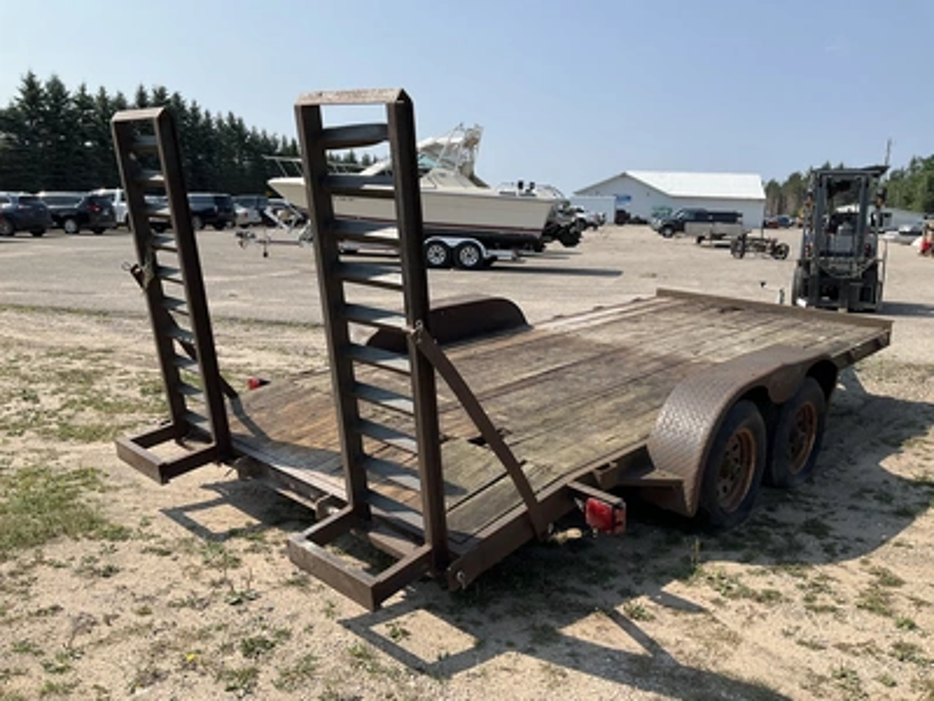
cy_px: 350
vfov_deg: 48.2
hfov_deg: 61.7
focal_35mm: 29
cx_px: 467
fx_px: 782
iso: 25
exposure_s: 1/1848
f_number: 1.8
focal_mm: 3
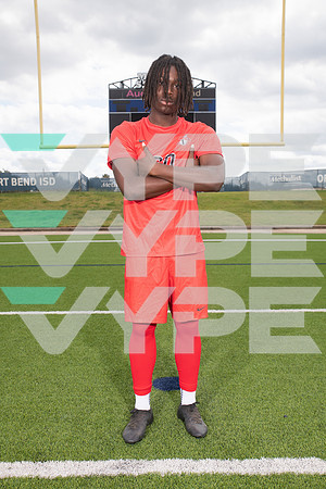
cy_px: 244
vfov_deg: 55.8
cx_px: 163
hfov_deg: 38.9
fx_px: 462
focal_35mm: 34
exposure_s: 1/400
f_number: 7.1
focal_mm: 34
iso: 125
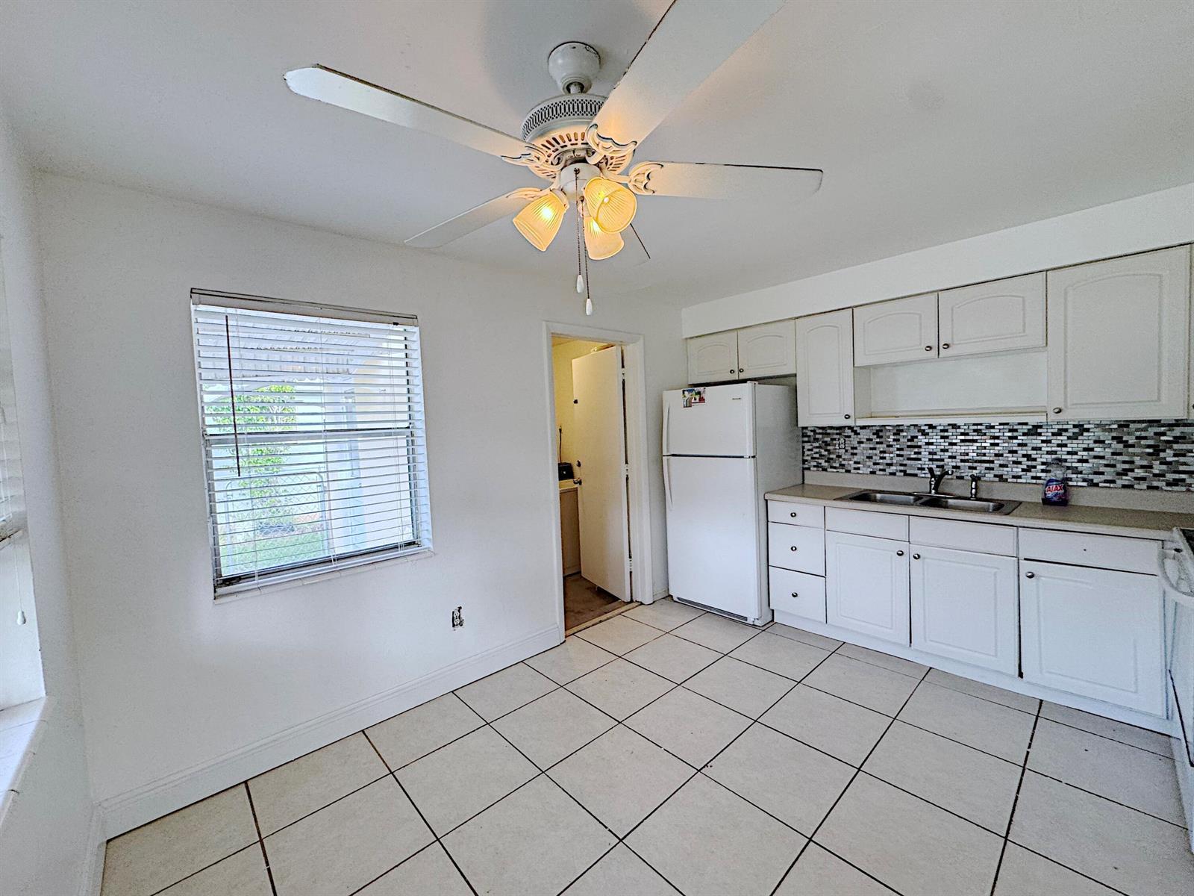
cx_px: 597
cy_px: 448
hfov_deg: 102.1
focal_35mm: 14
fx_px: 483
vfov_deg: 85.7
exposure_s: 1/120
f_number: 2.2
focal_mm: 2.22
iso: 125
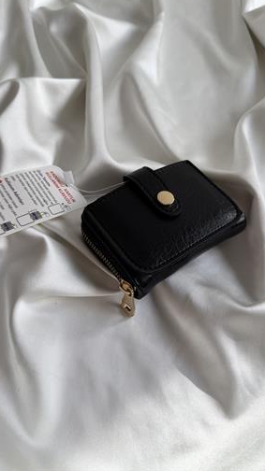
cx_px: 128
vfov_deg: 69.9
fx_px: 338
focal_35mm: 27
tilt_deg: -57.9
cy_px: 231
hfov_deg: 42.8
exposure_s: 1/285
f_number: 1.78
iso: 80
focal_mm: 6.76
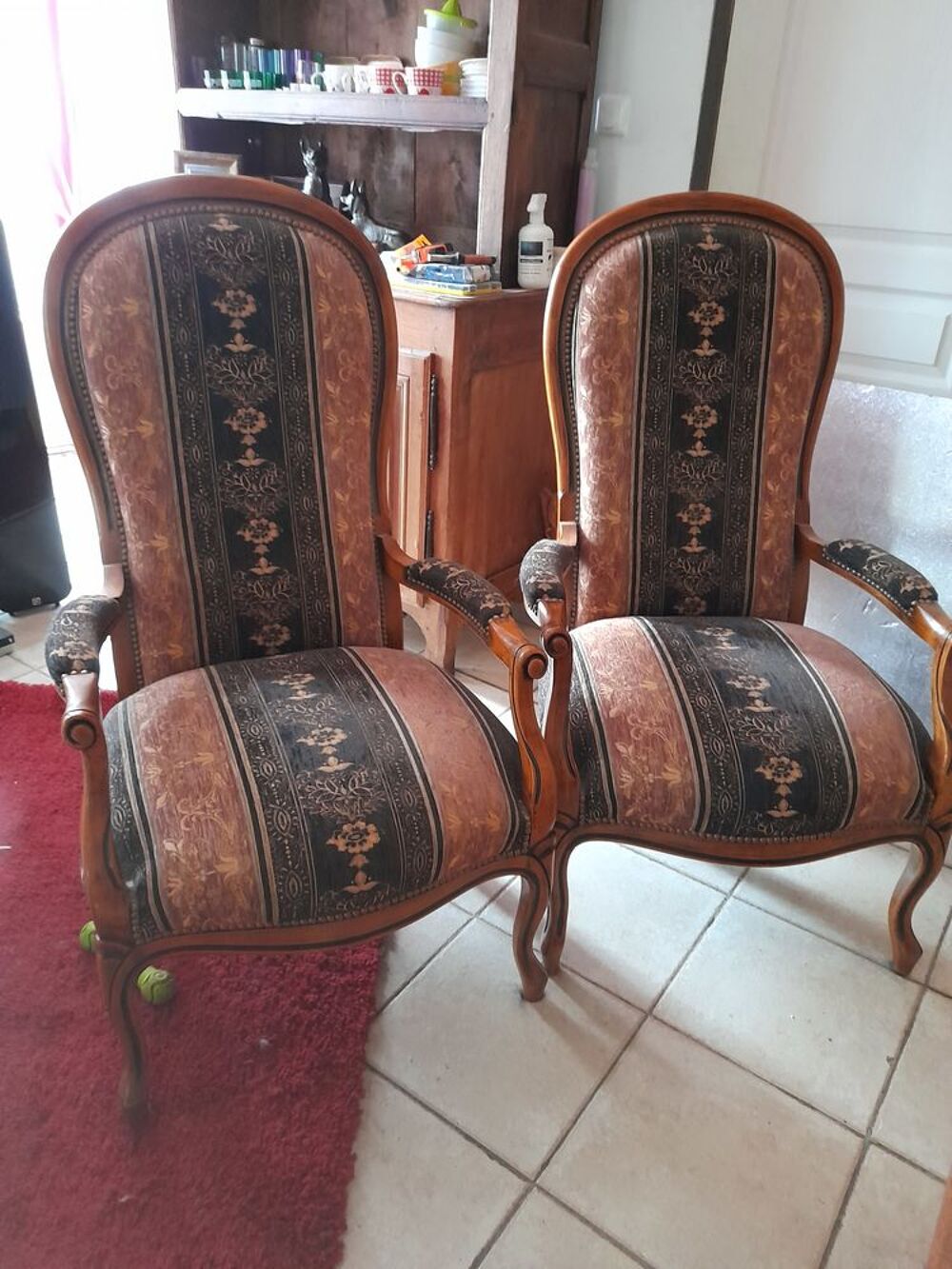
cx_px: 476
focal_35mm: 25
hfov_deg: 54.9
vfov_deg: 69.4
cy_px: 634
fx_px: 917
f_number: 2
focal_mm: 4.6
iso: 640
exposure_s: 1/20
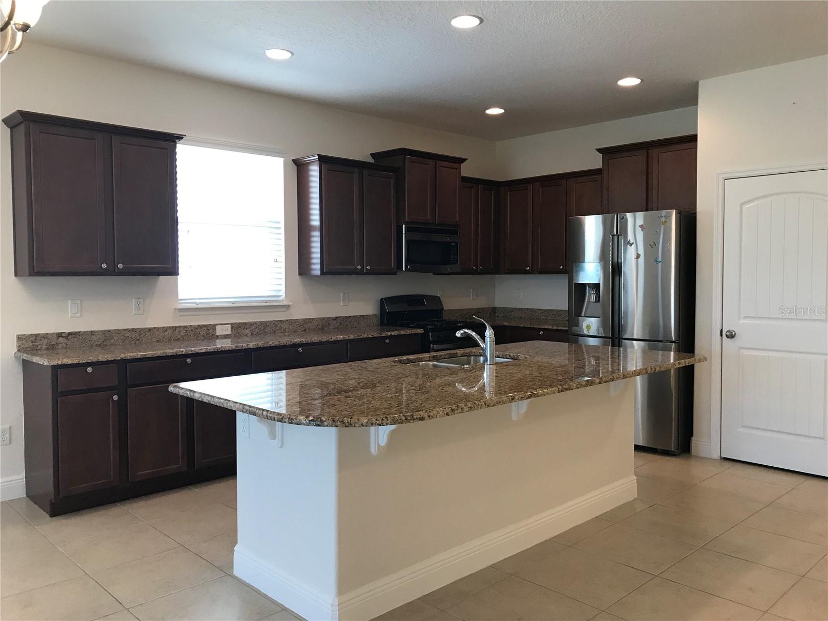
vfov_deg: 49.7
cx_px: 414
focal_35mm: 28
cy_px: 310
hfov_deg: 63.4
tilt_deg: -3.7
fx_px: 670
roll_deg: -0.1
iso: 32
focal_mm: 3.99
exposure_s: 1/30
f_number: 1.8
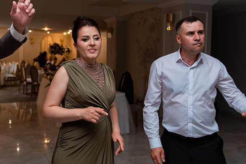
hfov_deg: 45.4
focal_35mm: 43
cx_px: 96
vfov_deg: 31.4
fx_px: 292
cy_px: 72
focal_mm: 35
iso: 1250
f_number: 3.2
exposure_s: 1/200
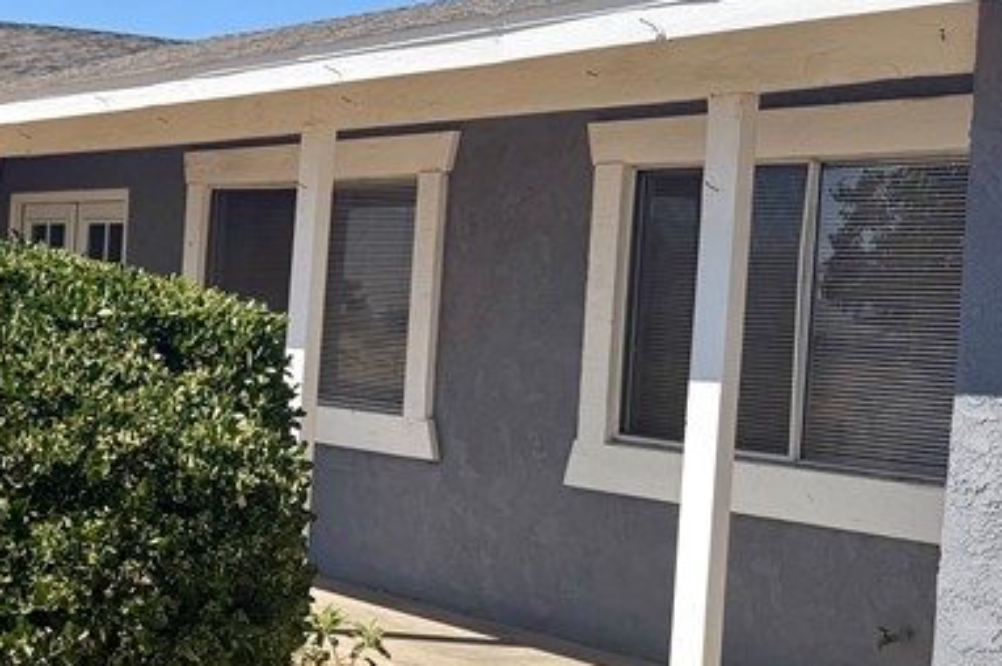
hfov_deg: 27.1
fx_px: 1863
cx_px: -155
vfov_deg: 20.3
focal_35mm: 67
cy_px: 351
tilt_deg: -2.7
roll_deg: -2.1
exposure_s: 1/4673
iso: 80
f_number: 1.78
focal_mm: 6.76
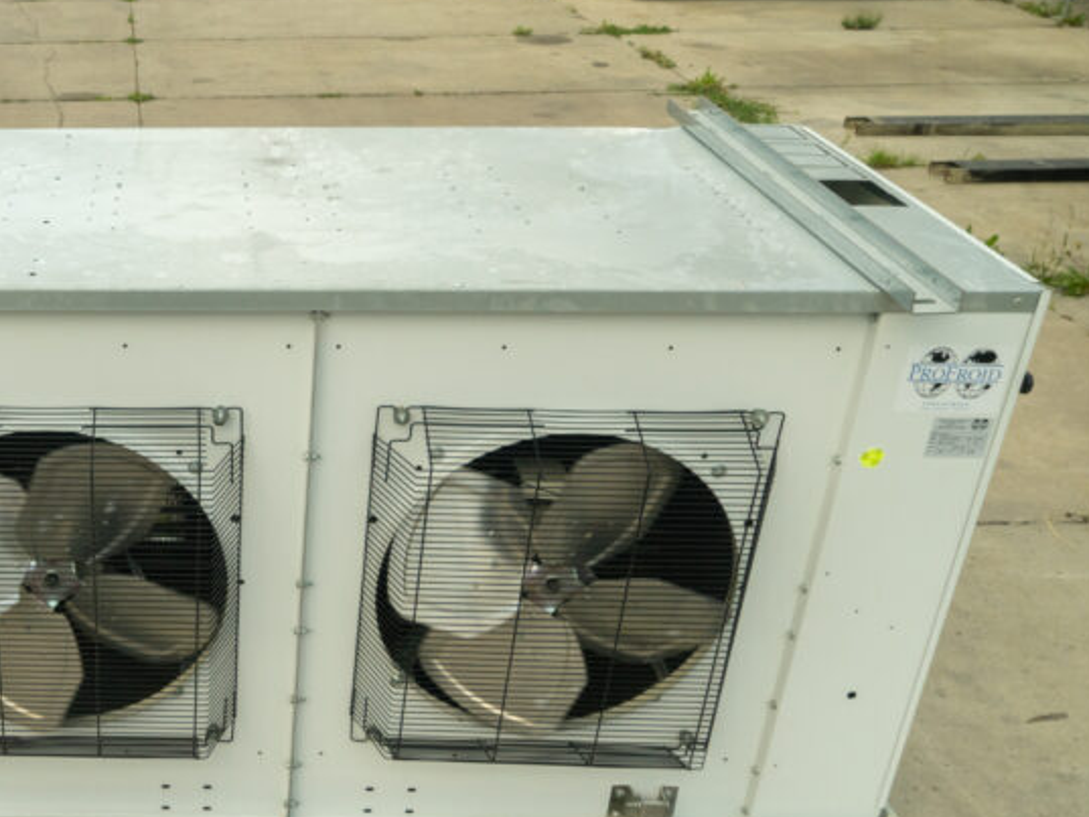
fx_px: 1385
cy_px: 467
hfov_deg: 39.8
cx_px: 112
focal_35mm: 44
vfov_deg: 32.8
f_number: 13
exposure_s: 1/80
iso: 640
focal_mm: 24
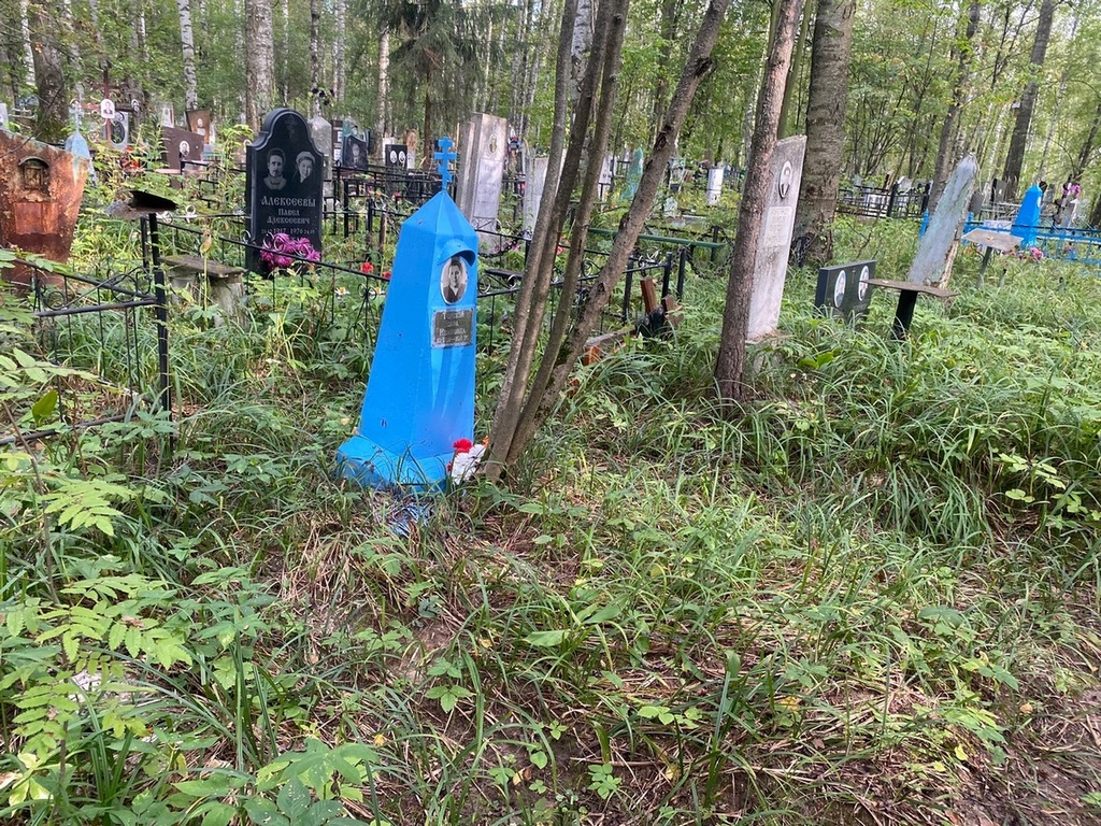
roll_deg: -5.7
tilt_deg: -14.7
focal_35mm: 26
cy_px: 413
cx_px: 550
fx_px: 827
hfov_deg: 67.3
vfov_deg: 53.1
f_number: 1.8
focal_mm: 4.25
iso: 125
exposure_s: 1/99
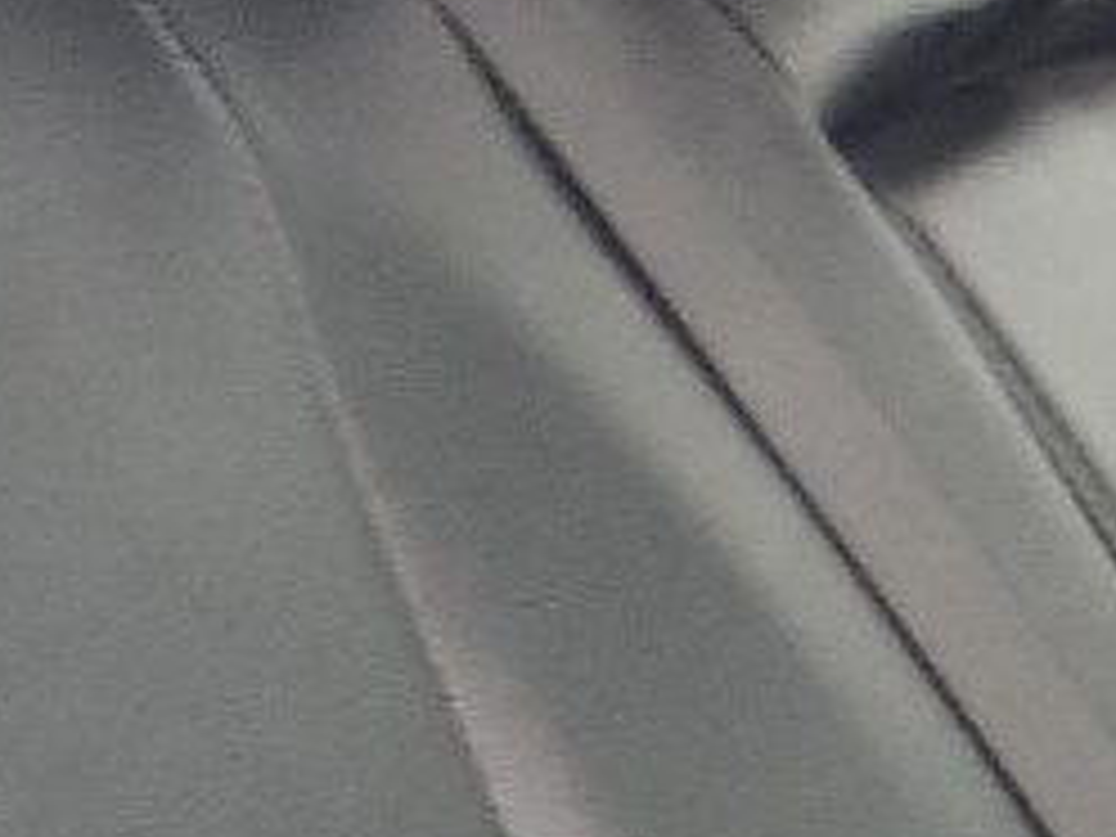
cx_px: 2817
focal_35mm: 168
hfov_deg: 10.0
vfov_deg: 8.7
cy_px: 1008
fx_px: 5416
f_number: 1.5
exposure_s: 1/60.2
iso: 131
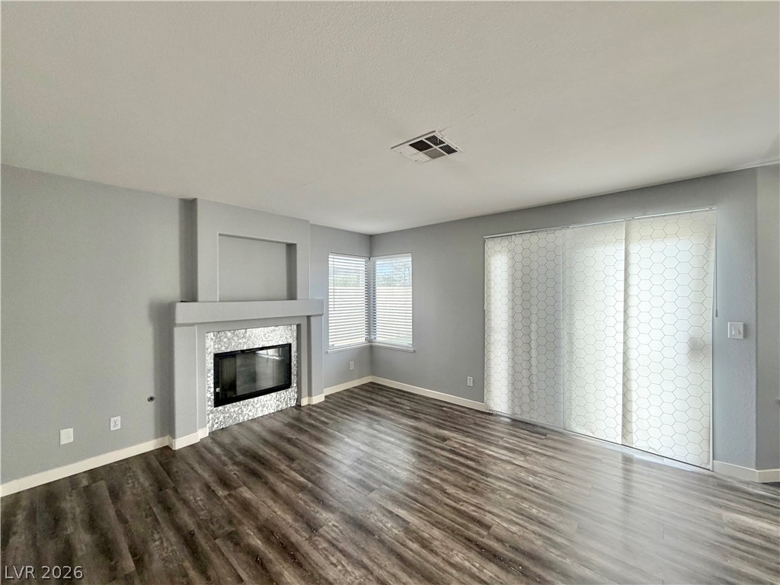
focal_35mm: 14
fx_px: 315
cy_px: 292
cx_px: 390
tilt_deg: -0.2
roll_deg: +0.3
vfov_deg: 85.7
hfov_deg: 102.1
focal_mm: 2.22
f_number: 2.2
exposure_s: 1/120
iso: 250
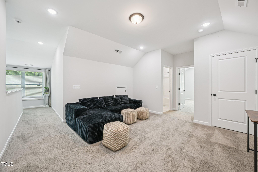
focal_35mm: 14
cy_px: 86
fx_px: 100
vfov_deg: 81.2
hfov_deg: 104.3
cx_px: 129
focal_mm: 14
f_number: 8
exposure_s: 1/8
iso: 400
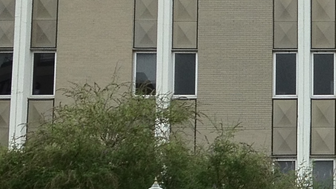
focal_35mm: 147
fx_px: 1309
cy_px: 216
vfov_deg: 8.2
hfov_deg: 14.0
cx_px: 445
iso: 64
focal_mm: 4.28
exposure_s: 1/428
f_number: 2.4
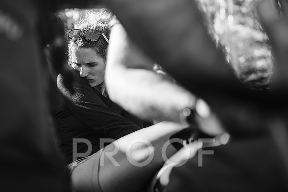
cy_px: 96
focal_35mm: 50
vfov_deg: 27.0
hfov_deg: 39.6
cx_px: 144
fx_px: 400
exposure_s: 1/1000
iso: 100
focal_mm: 50
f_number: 2
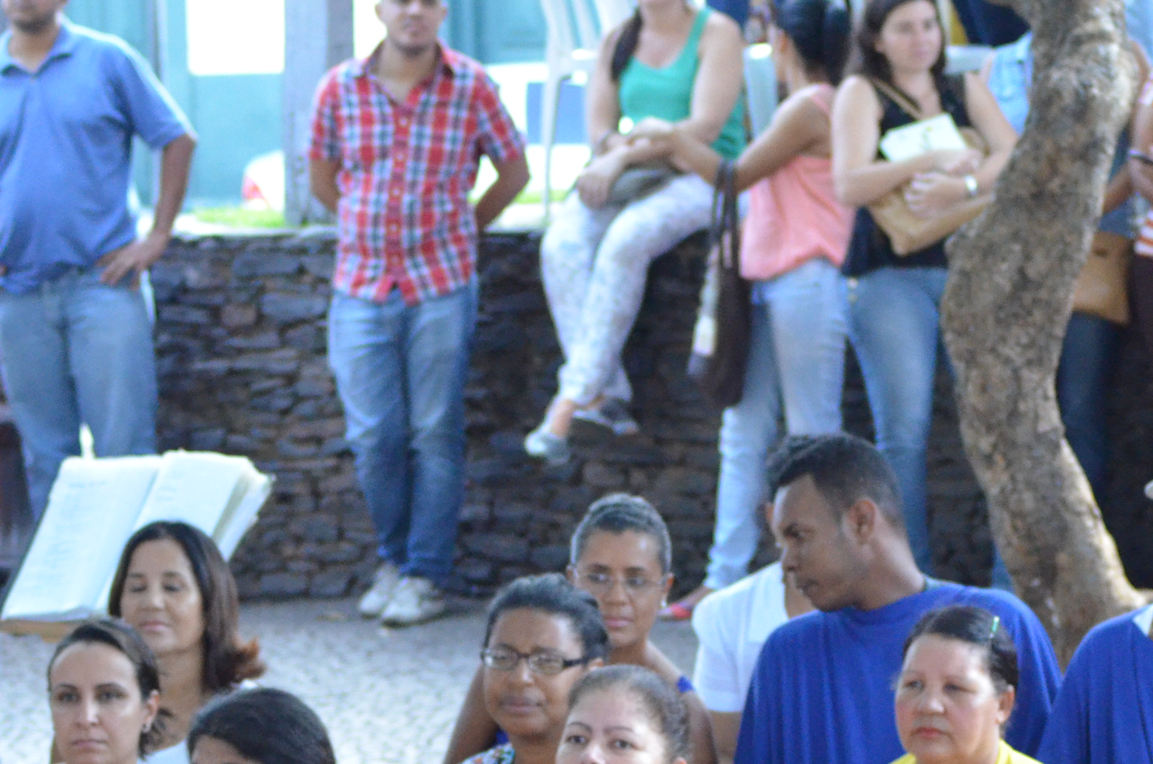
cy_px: 718
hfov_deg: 9.3
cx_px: 772
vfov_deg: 6.1
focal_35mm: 222
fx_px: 7096
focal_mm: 70
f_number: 5.6
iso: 3200
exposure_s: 1/400
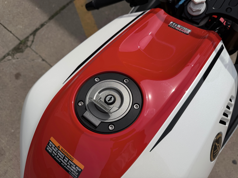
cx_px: 119
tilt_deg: -72.0
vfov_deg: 56.8
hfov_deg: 71.6
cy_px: 89
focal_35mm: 24
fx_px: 165
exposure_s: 1/9091
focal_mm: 6.76
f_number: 1.78
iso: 80
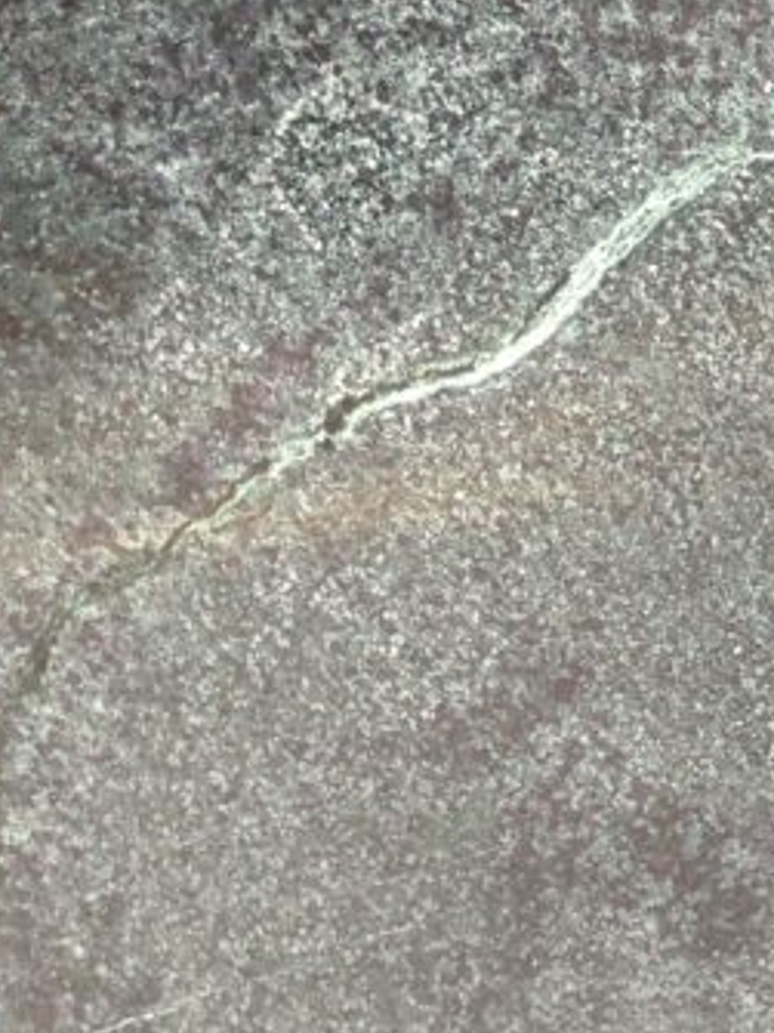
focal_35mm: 101
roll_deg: +7.8
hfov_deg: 12.8
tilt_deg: -28.5
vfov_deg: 19.5
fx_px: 3013
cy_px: 564
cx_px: 1536
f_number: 2.4
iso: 50
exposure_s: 1/152
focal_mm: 4.12
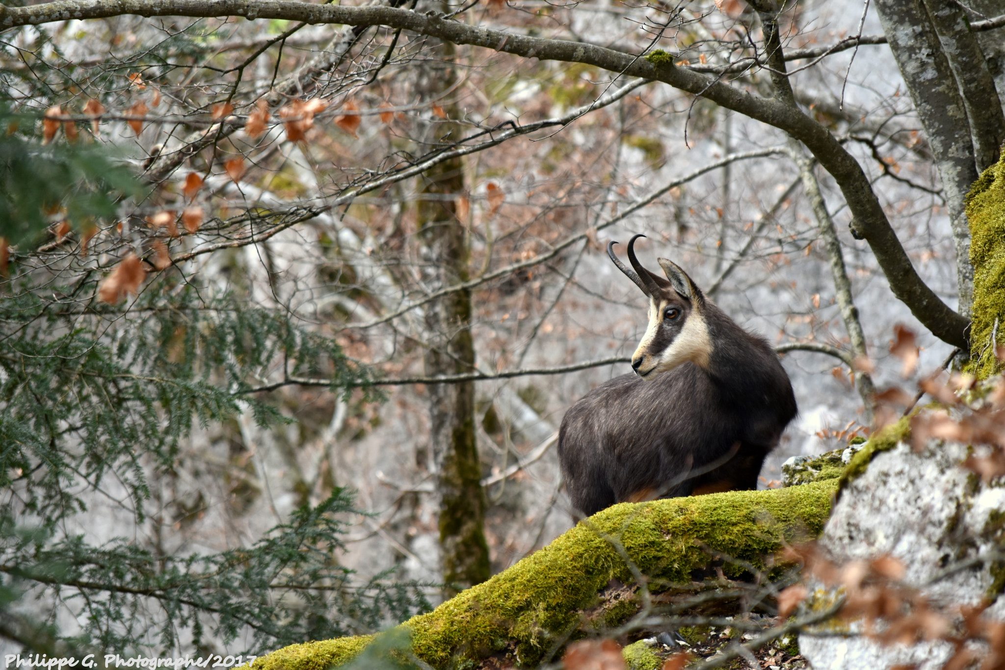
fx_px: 8374
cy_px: 335
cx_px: 502
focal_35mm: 300
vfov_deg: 4.6
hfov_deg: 6.9
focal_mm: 200
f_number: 5.6
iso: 400
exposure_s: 1/320
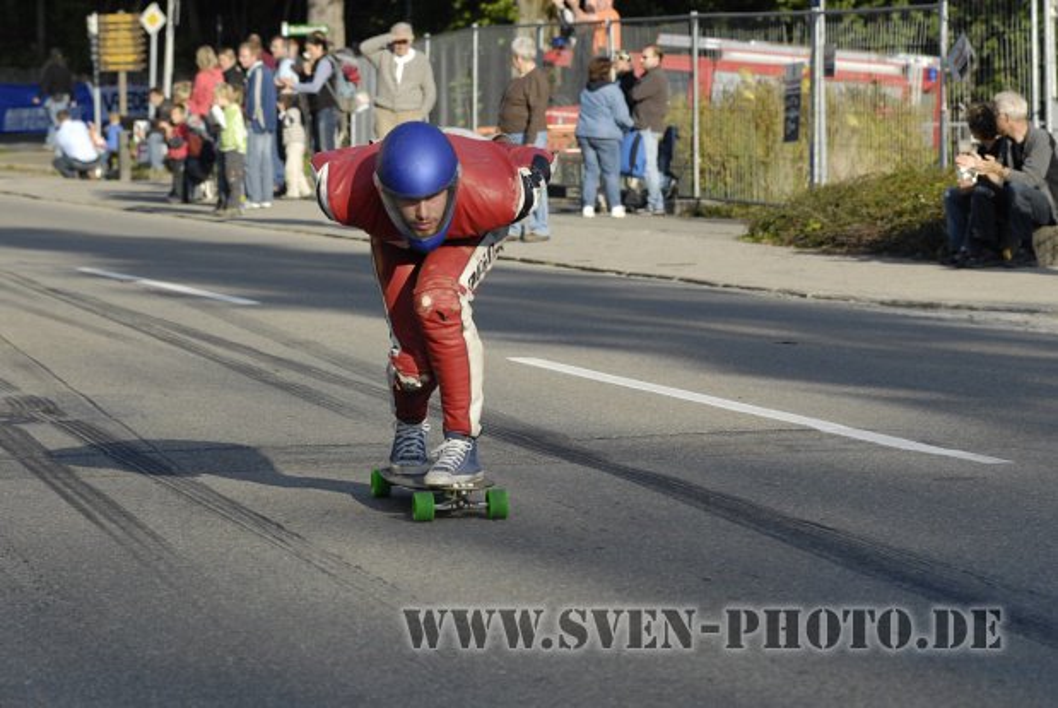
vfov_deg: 8.3
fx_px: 4854
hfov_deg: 12.4
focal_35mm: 165
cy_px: 354
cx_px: 529
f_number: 6.3
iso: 400
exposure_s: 1/1000
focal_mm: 110
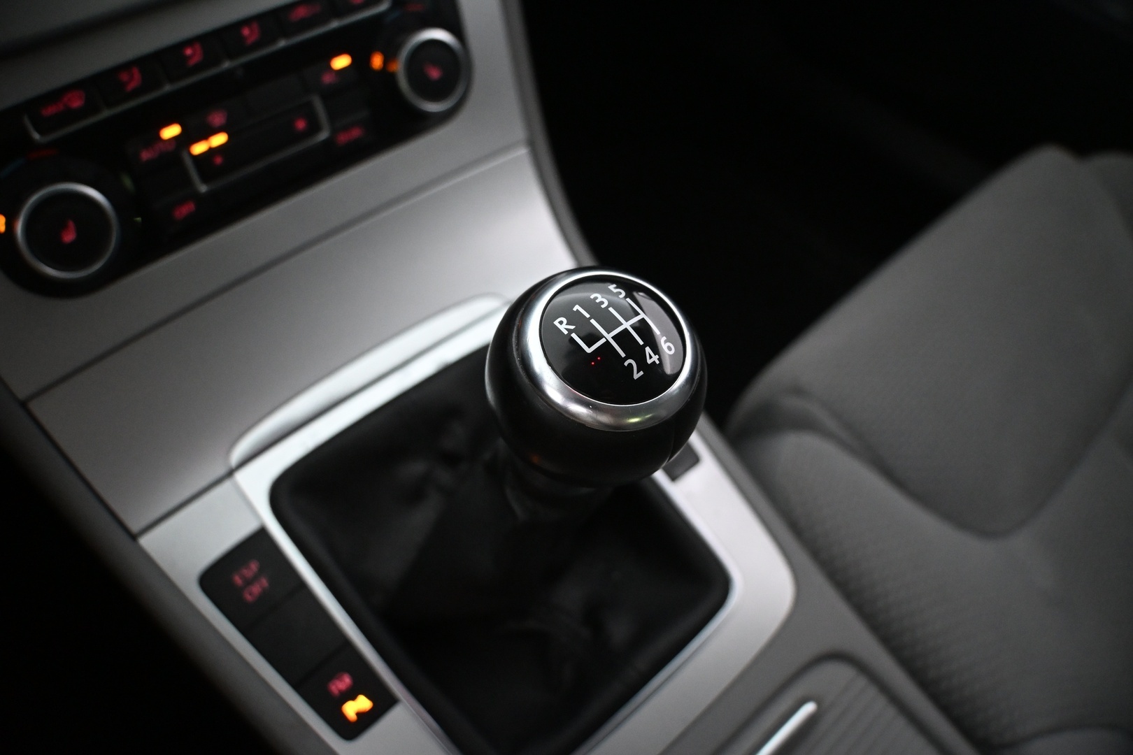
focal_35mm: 46
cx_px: 566
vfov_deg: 29.4
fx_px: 1440
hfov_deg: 43.0
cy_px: 378
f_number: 4.8
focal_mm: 30.5
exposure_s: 1/80
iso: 3200
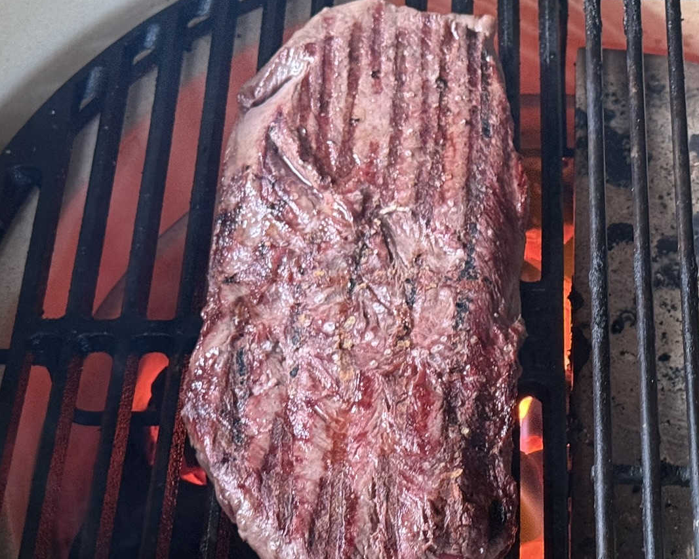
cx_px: 608
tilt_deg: -51.1
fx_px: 1862
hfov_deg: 20.9
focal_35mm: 90
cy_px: 265
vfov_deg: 17.1
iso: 250
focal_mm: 6.76
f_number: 1.78
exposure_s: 1/50
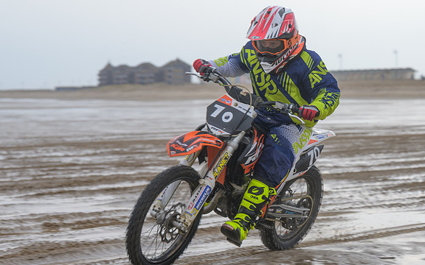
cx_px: 212
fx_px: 1320
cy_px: 149
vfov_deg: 11.5
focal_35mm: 114
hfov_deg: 18.3
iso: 64
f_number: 4
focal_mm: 70
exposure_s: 1/320
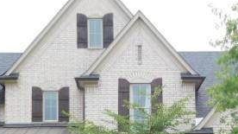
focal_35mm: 101
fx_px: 637
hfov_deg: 21.1
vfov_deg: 11.8
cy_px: 139
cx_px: 144
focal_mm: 7.1
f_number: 3.9
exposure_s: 1/500
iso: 125
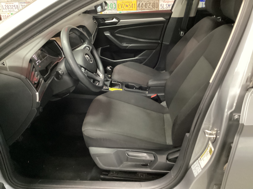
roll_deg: +1.1
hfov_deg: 58.4
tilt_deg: -29.7
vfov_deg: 45.4
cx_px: 126
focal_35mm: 31
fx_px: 227
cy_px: 94
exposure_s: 1/17
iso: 640
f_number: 2.4
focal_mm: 3.3
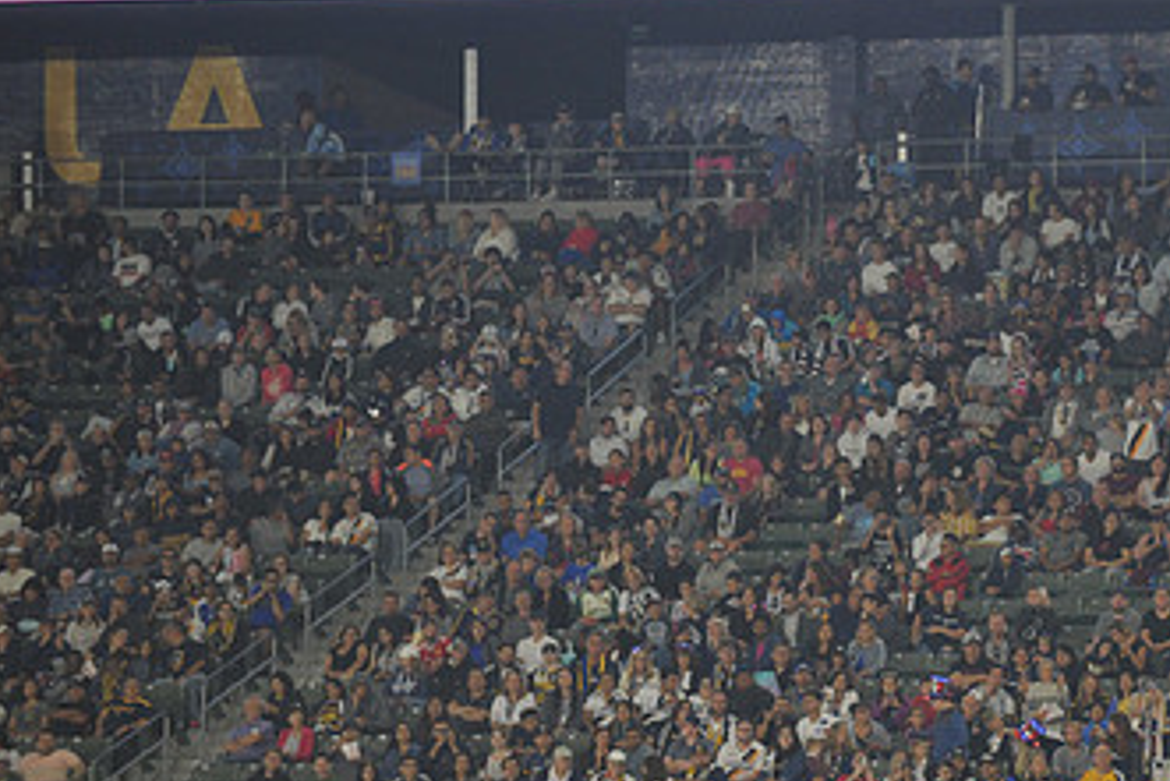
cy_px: 438
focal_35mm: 280
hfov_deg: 7.3
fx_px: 9104
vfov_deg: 4.9
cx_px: 951
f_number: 2.8
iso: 1250
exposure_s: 1/800
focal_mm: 160
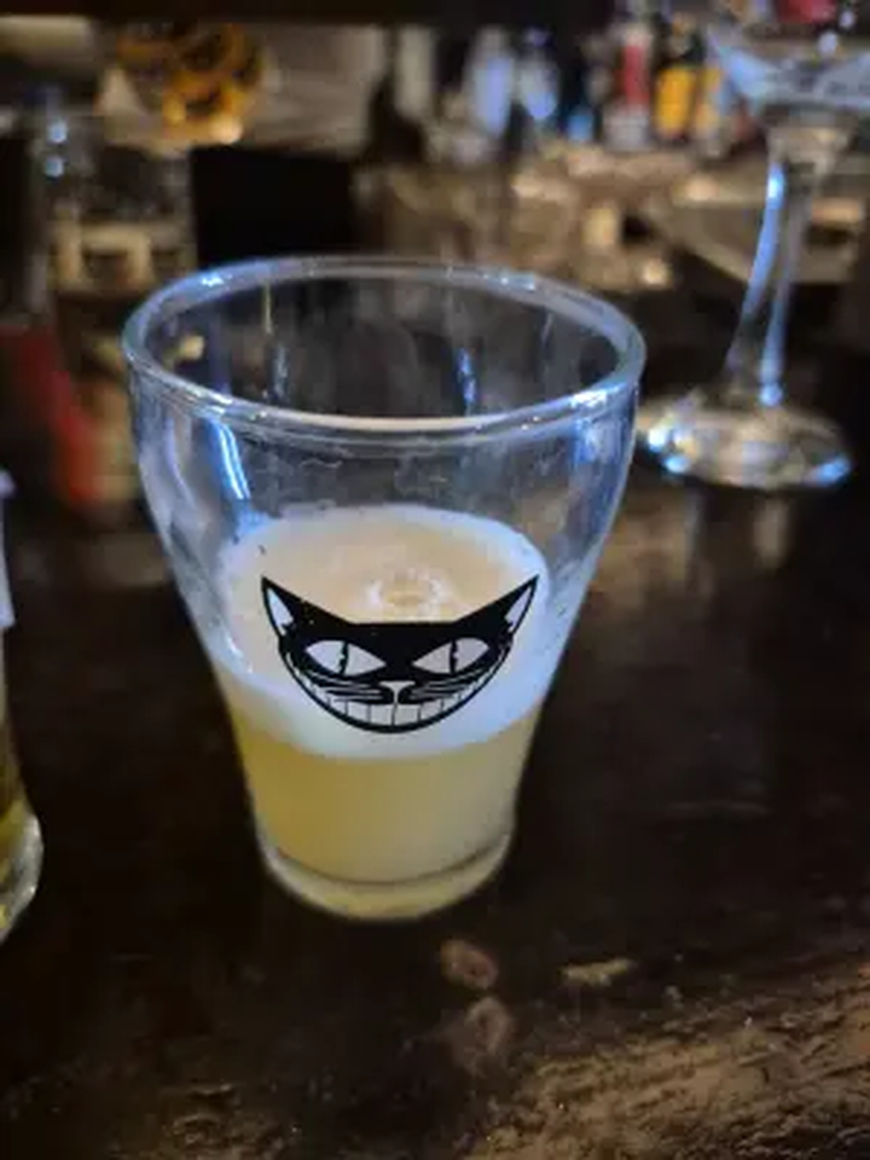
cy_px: 580
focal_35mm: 23
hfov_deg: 58.9
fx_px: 771
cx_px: 435
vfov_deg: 73.9
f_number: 1.8
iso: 1250
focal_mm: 5.4
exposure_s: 1/40
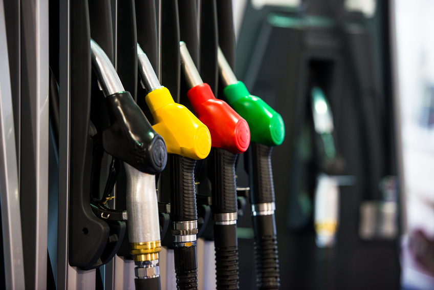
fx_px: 1809
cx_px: 217
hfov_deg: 13.7
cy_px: 145
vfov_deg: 9.2
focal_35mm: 150
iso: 800
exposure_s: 1/125
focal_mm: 150
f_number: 2.8
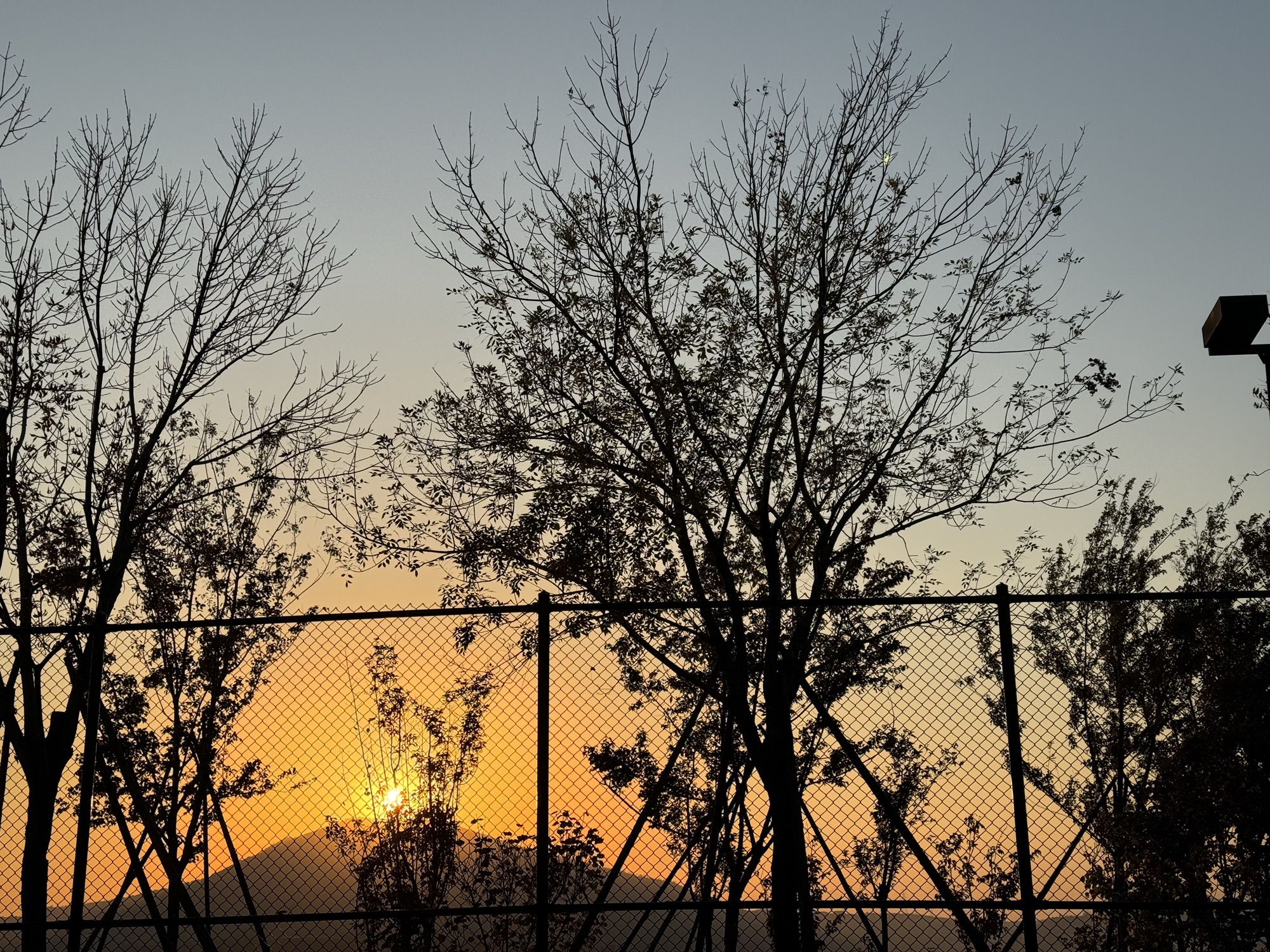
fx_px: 1761
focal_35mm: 48
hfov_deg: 39.7
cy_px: 476
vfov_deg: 30.3
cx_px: 635
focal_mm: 6.86
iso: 64
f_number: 1.78
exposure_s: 1/4608
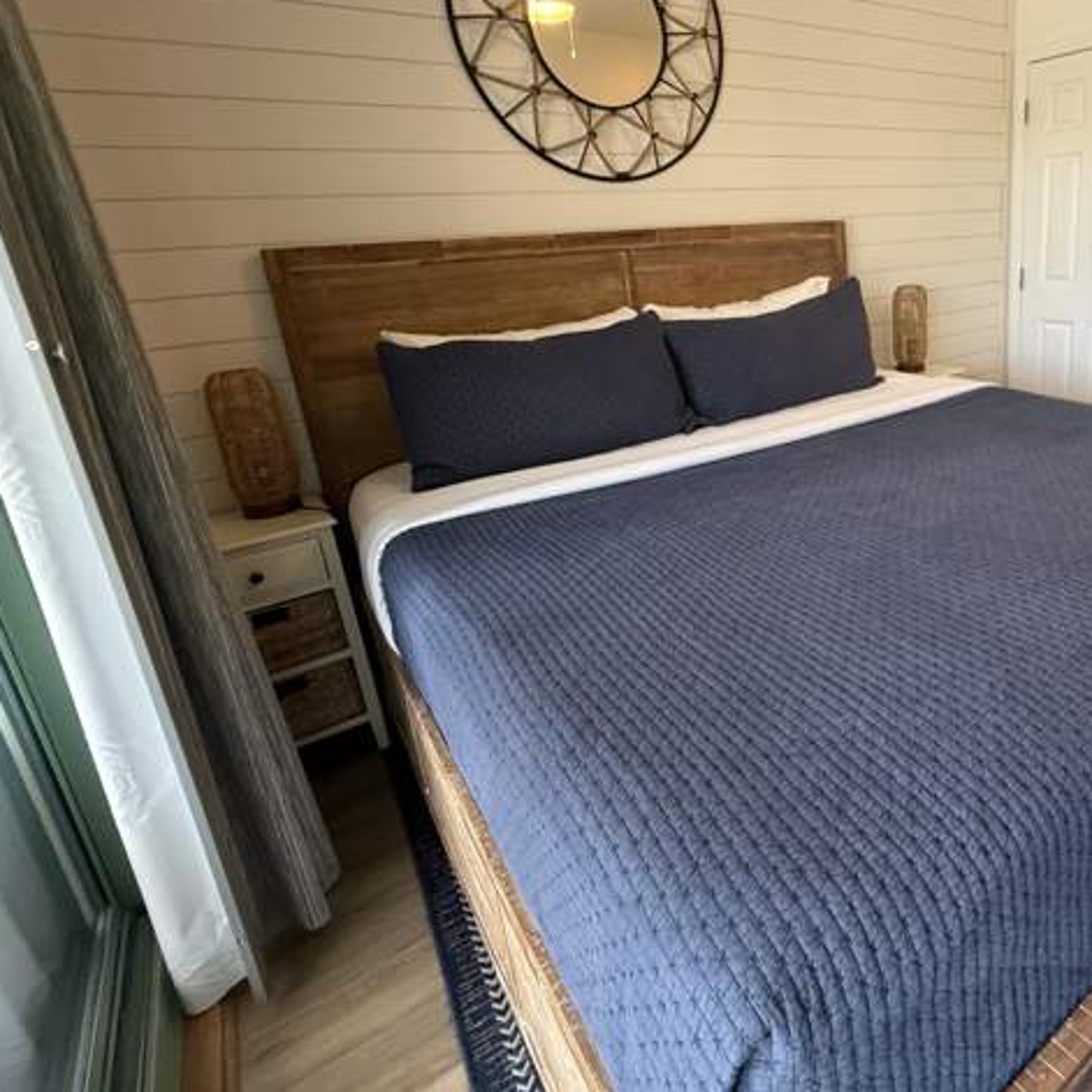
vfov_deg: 71.6
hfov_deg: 68.0
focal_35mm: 21
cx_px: 805
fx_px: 749
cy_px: 457
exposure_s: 1/60
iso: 320
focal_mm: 2.22
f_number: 2.2
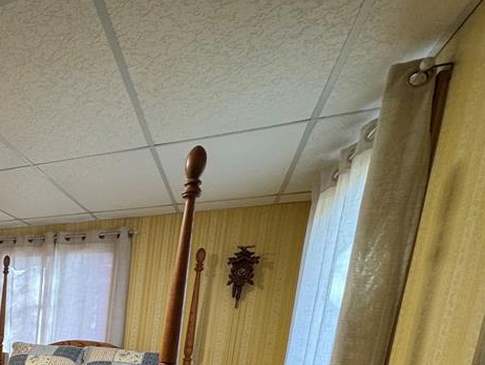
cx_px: -47
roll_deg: -2.8
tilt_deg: -10.2
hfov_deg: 44.6
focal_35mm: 31
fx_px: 435
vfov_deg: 38.4
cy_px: 393
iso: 250
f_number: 2.2
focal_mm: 2.22
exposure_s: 1/60
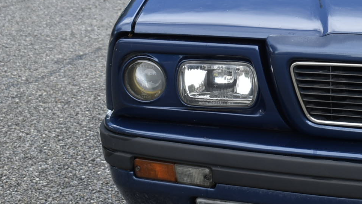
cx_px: 456
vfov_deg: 9.5
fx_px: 1219
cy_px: 28
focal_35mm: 127
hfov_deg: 16.1
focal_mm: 26
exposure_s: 1/250
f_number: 5.6
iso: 200
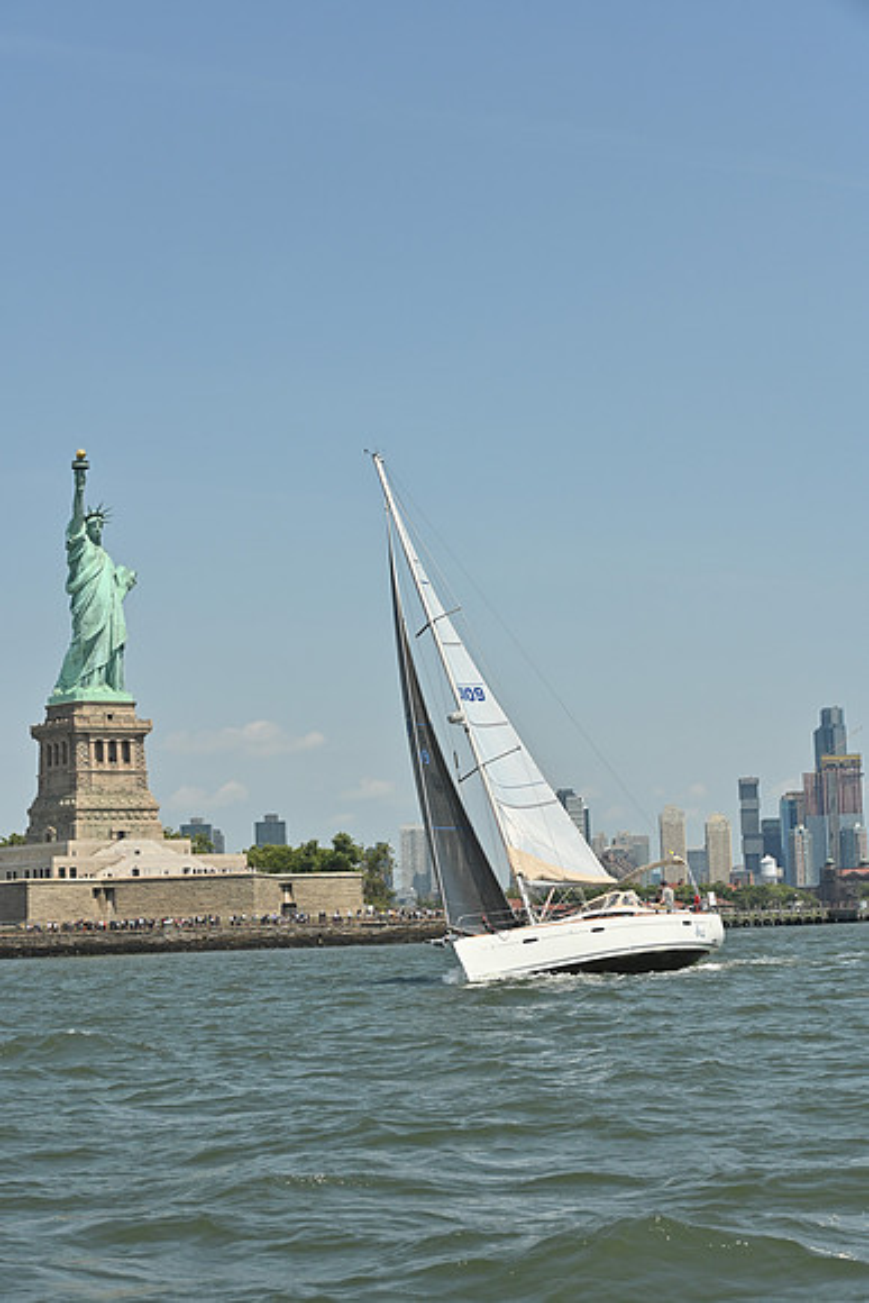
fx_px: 2533
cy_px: 652
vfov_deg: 28.8
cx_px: 434
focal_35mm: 70
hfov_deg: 19.5
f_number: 9
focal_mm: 70
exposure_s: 1/1250
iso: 320
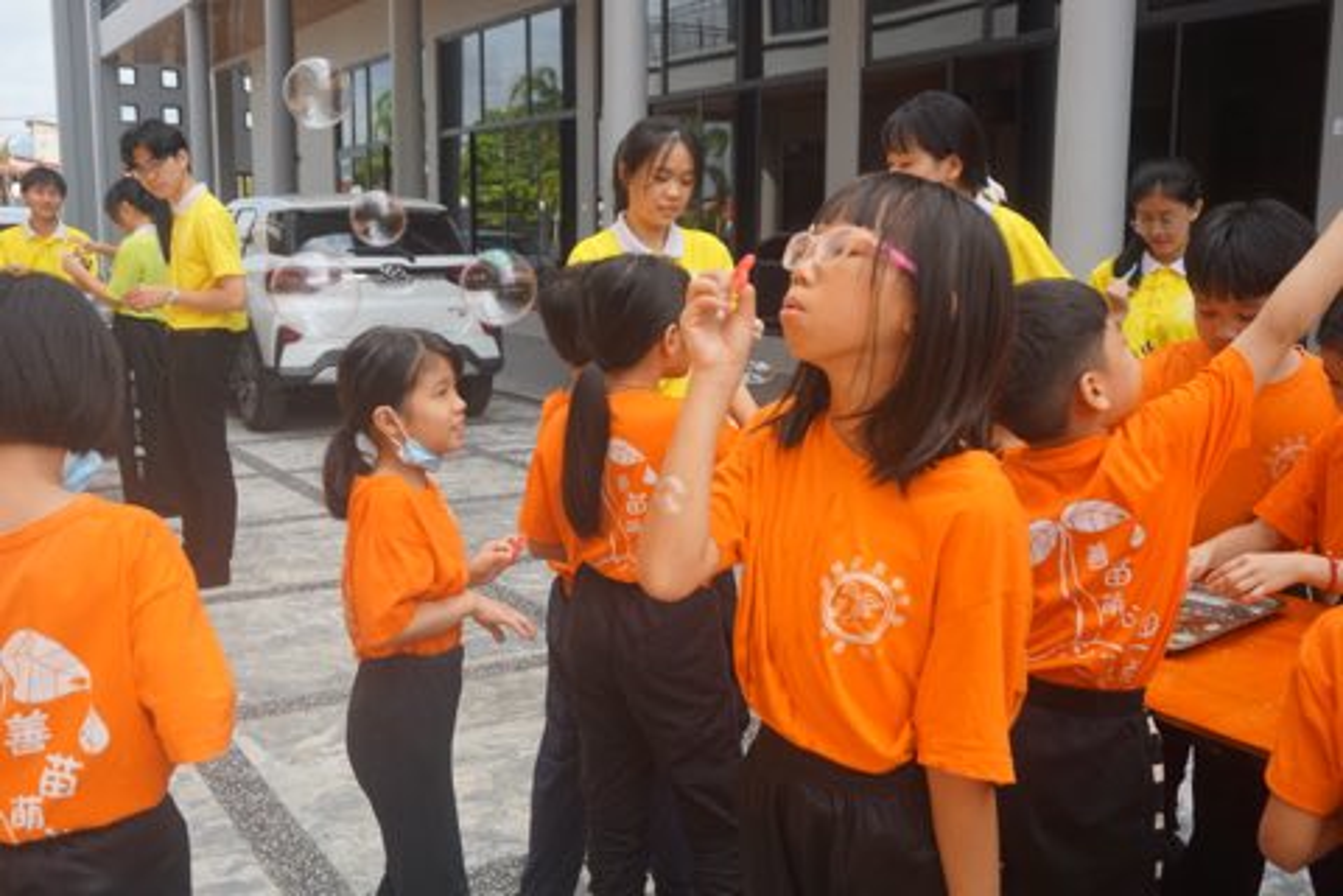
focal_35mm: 36
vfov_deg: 36.9
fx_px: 1343
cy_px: 448
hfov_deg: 53.1
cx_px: 672
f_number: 5
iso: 100
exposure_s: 1/250
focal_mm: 24
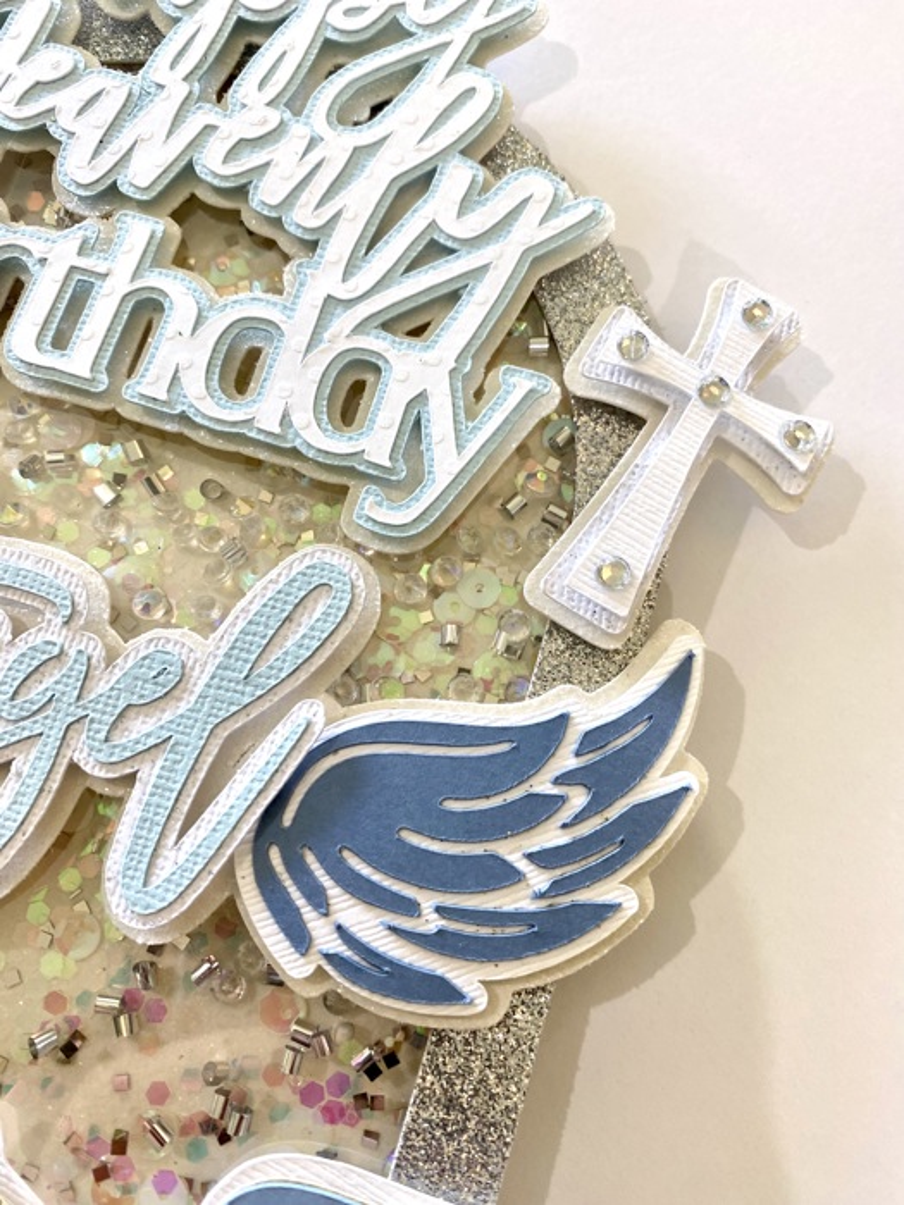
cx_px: 452
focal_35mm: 26
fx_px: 905
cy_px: 602
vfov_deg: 67.3
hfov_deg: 53.1
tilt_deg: -81.1
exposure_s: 1/60
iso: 64
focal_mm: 4.25
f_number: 1.8
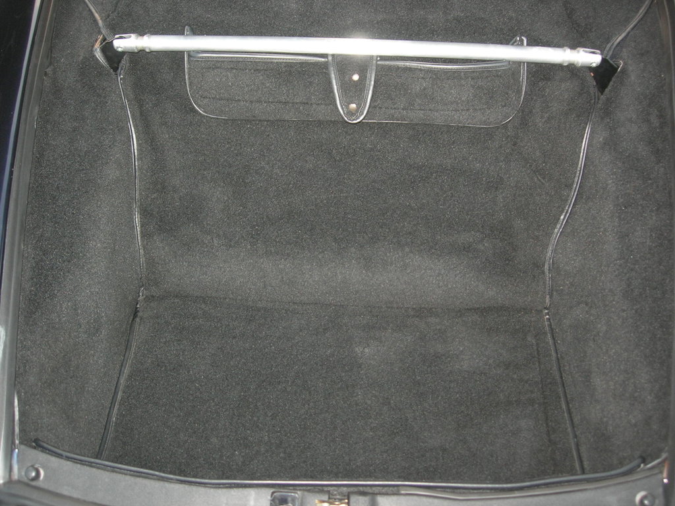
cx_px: 338
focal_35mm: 38
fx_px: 741
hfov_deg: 49.0
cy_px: 253
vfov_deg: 37.7
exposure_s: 1/60.1
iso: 90
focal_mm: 7.8
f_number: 2.8
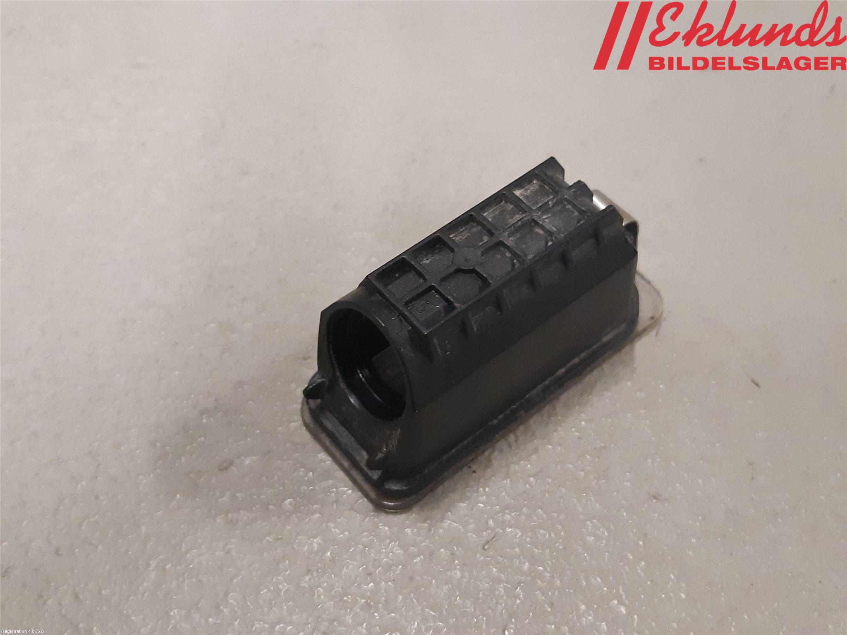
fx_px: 636
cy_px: 318
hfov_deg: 67.3
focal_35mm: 26
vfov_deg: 53.1
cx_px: 424
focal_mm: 3.93
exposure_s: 1/50
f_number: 1.7
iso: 250
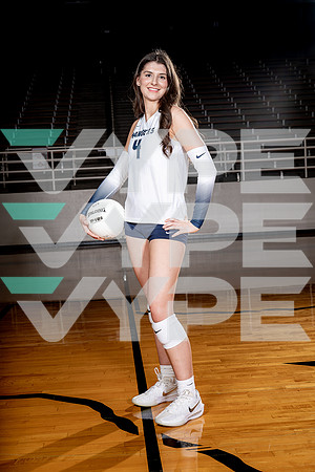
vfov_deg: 39.6
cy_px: 236
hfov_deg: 27.0
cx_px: 158
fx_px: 656
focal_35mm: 50
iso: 100
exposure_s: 1/250
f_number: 8
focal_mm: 50
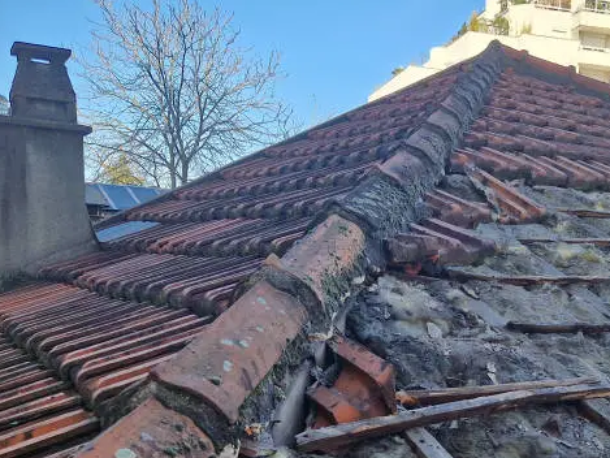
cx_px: 468
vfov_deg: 28.7
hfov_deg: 37.8
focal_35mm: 49
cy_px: 394
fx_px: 864
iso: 50
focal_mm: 5.4
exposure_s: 1/411
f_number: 1.8
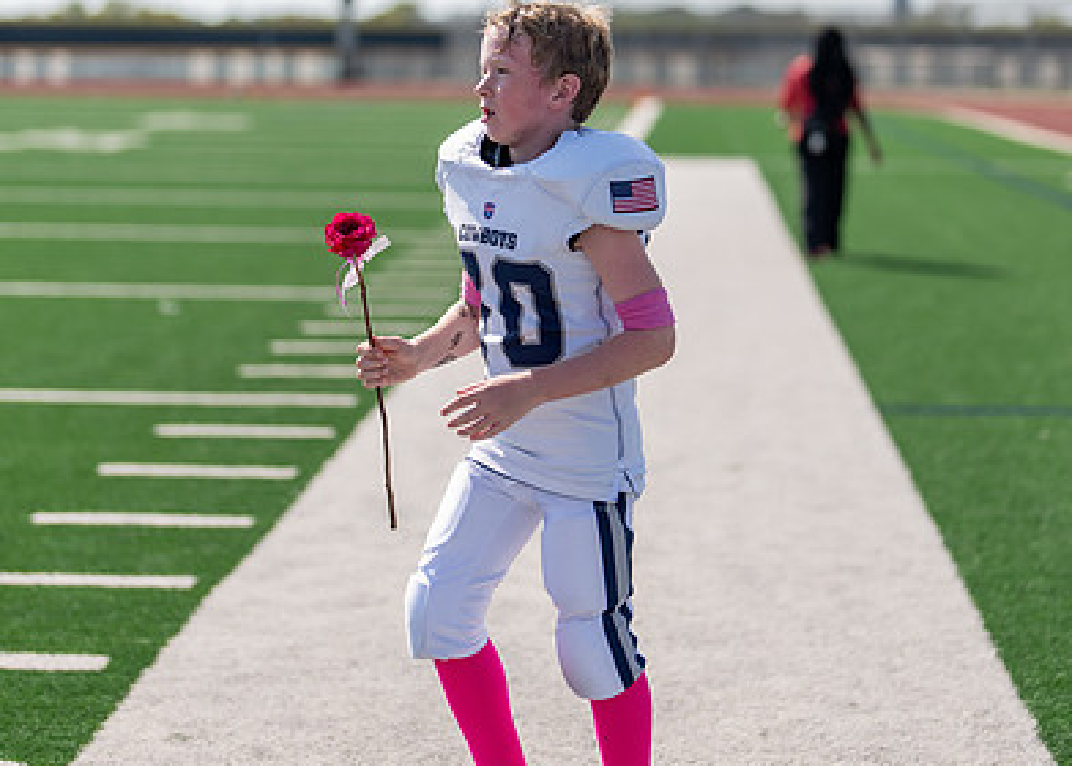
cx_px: 572
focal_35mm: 94
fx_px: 2862
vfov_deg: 15.2
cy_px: 203
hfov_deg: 21.2
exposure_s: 1/10000
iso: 100
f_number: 1.2
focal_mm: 50
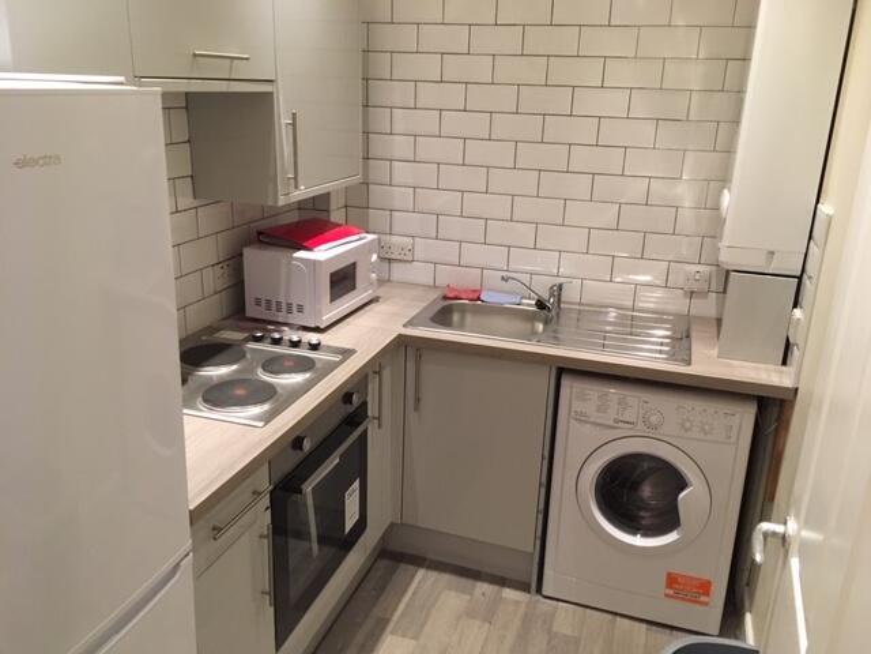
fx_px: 730
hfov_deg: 61.7
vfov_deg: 48.2
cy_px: 327
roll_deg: -1.7
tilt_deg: -17.2
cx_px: 436
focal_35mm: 29
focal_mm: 4.15
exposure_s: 1/33
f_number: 2.2
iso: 200
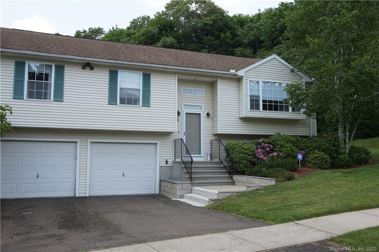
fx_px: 331
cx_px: 190
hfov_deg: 59.6
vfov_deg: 41.6
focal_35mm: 32
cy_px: 126
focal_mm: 21
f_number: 8
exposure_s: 1/80
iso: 100
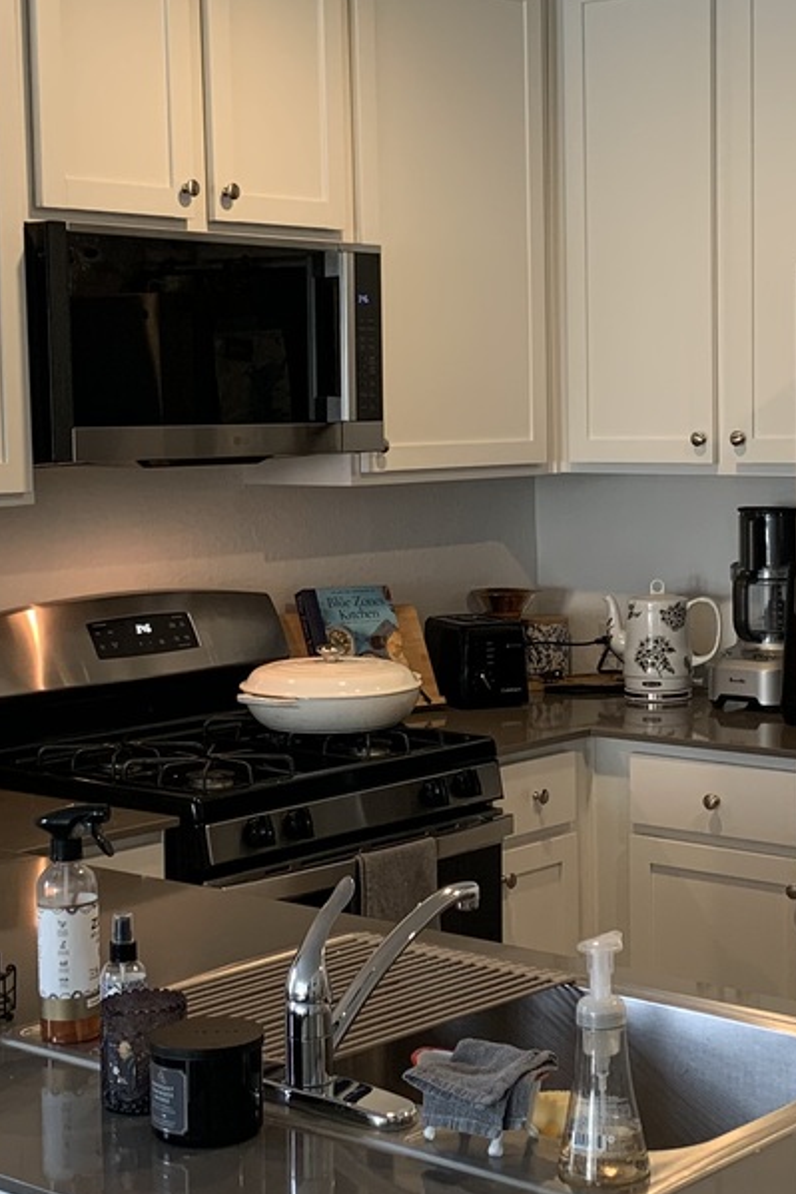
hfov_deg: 20.8
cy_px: 592
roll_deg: +0.8
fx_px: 2157
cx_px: 553
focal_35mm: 65
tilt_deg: -7.9
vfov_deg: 31.0
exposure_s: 1/60
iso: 80
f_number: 1.8
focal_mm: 4.25
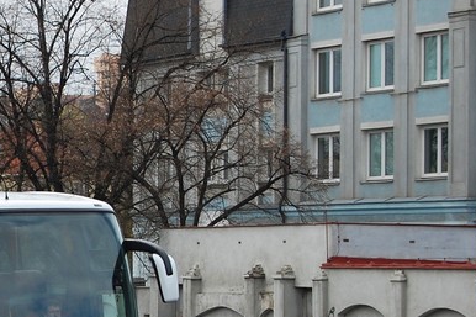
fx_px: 2540
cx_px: -67
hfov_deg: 10.6
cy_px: 250
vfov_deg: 7.1
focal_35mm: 192
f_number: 5.6
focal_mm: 55
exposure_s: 1/800
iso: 400
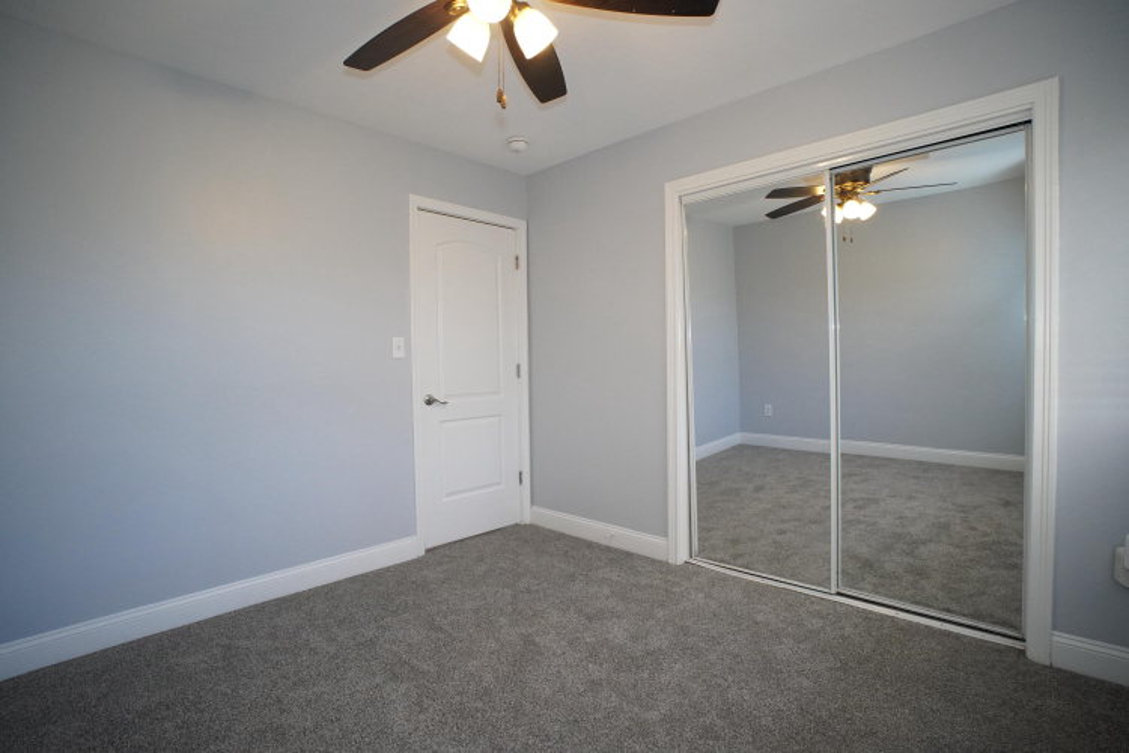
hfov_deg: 95.0
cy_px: 376
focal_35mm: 16
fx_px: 517
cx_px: 564
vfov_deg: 72.1
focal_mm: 11
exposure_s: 1/160
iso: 1600
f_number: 4
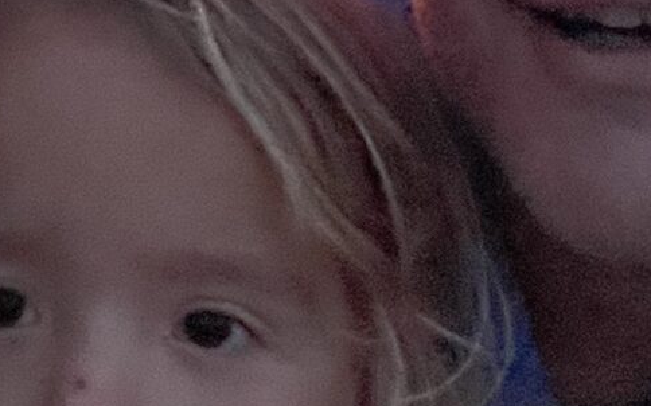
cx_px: 30
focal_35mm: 129
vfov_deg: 9.5
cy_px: -374
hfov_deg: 15.9
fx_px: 2288
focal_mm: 2.71
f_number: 2.2
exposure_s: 1/40
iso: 400
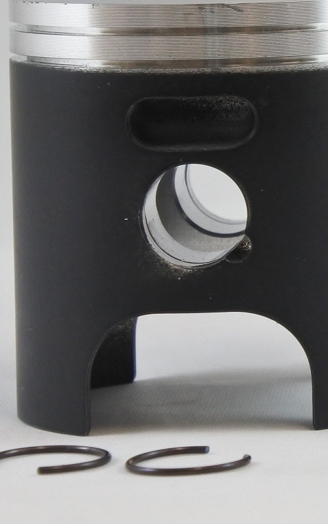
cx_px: 511
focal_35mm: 183
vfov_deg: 11.4
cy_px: 181
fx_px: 2617
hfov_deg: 7.0
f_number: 5.6
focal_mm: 27.6
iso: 640
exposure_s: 1/125
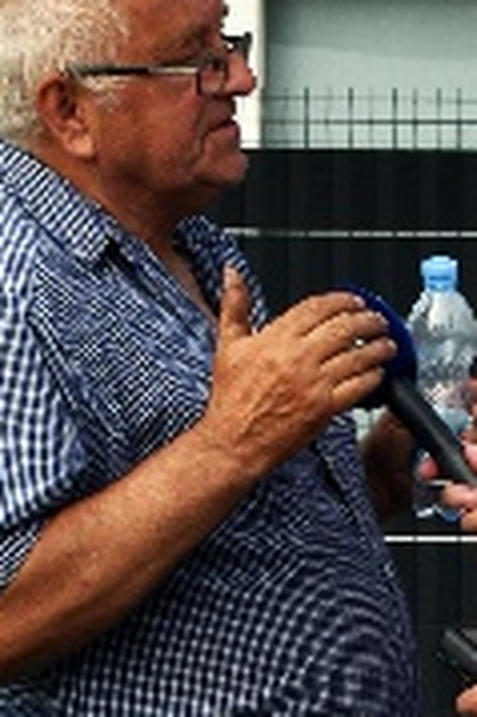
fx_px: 7332
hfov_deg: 3.7
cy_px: 761
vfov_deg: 5.6
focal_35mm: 368
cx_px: 679
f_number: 9
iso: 200
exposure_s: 1/320
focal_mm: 55
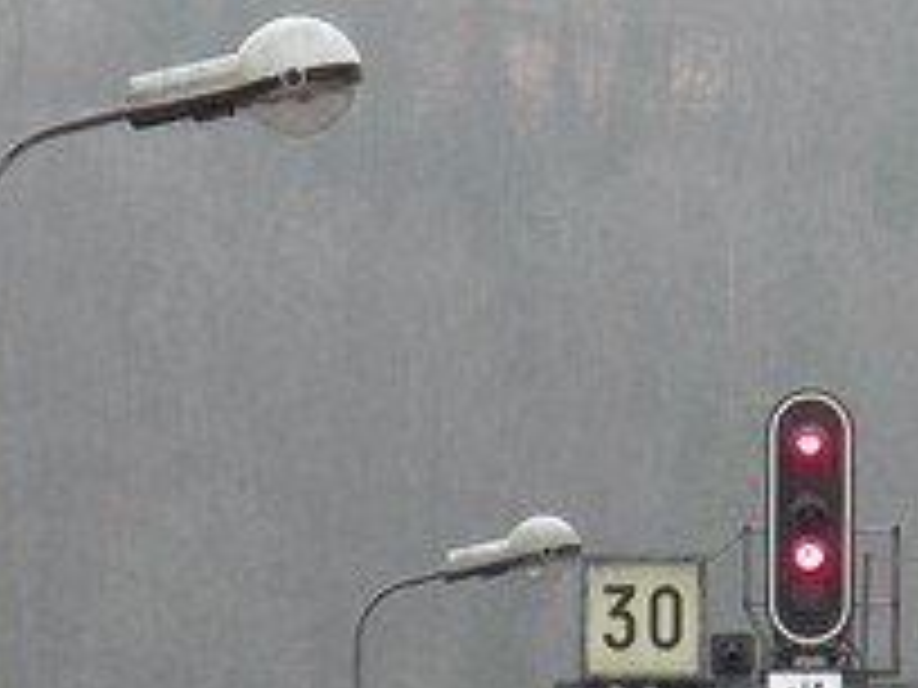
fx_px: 13392
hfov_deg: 3.9
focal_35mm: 505
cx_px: 747
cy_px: 261
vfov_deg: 2.9
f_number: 4.5
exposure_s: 1/110
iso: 64
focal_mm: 22.9
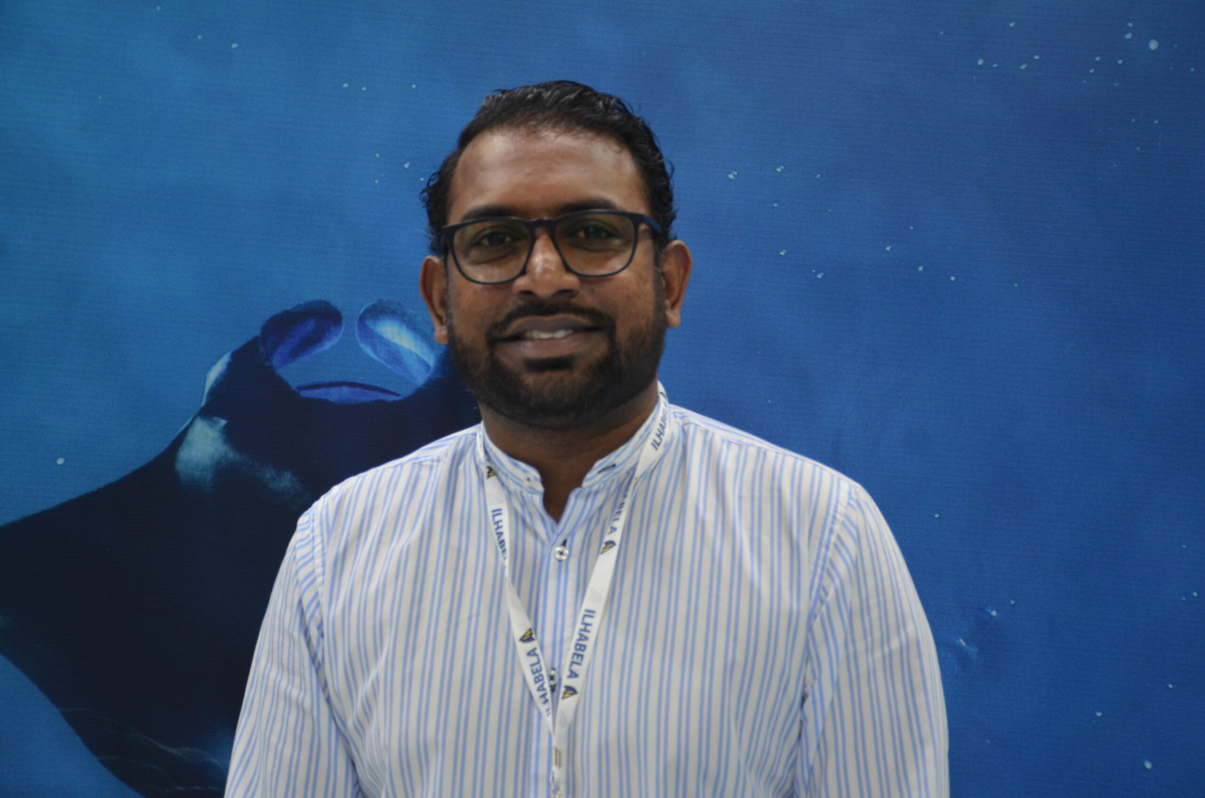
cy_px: 399
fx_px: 2505
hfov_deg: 27.0
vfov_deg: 18.1
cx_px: 602
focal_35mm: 75
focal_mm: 50
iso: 720
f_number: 4.8
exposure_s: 1/60
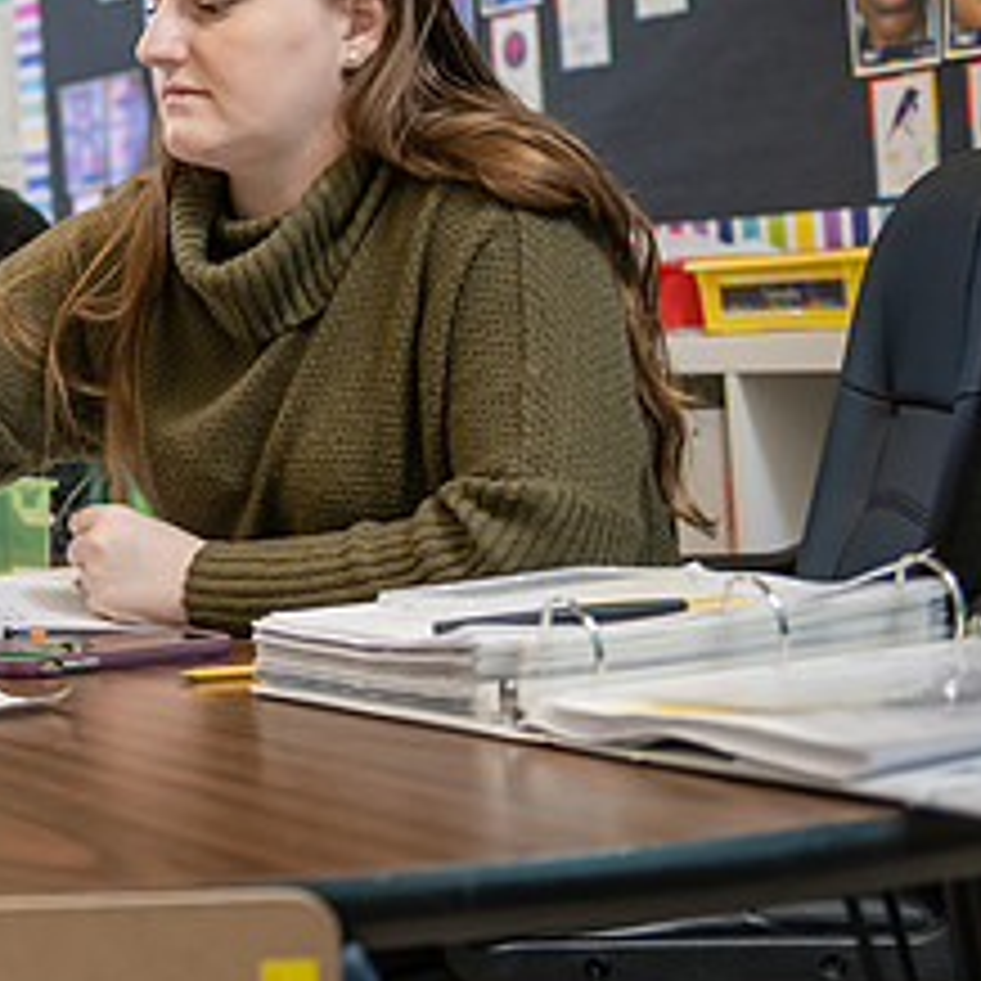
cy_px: 362
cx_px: -194
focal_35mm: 86
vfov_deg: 20.1
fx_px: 2757
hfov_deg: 19.1
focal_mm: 38
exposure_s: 1/160
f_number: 2.8
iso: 1000
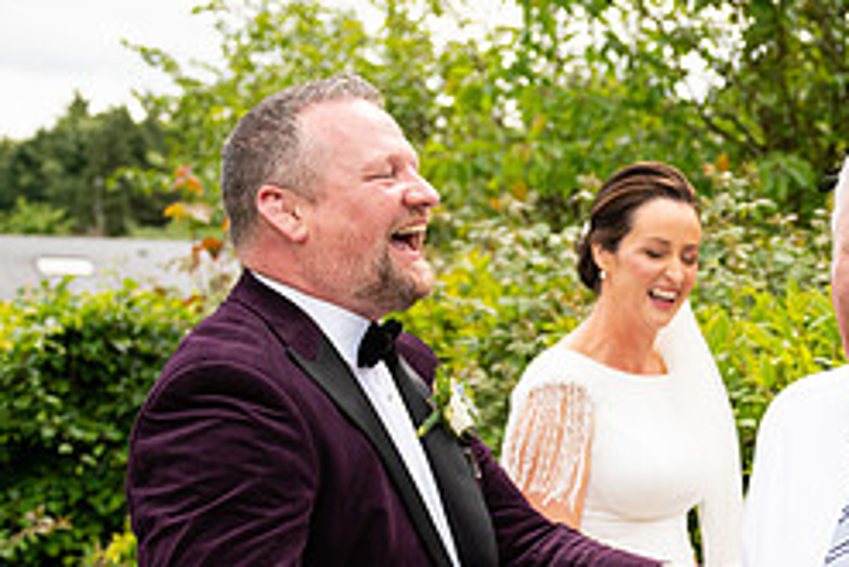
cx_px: 873
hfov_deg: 27.7
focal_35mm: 68
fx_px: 1605
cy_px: 545
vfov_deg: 19.6
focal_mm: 29
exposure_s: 1/2000
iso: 250
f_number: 3.5
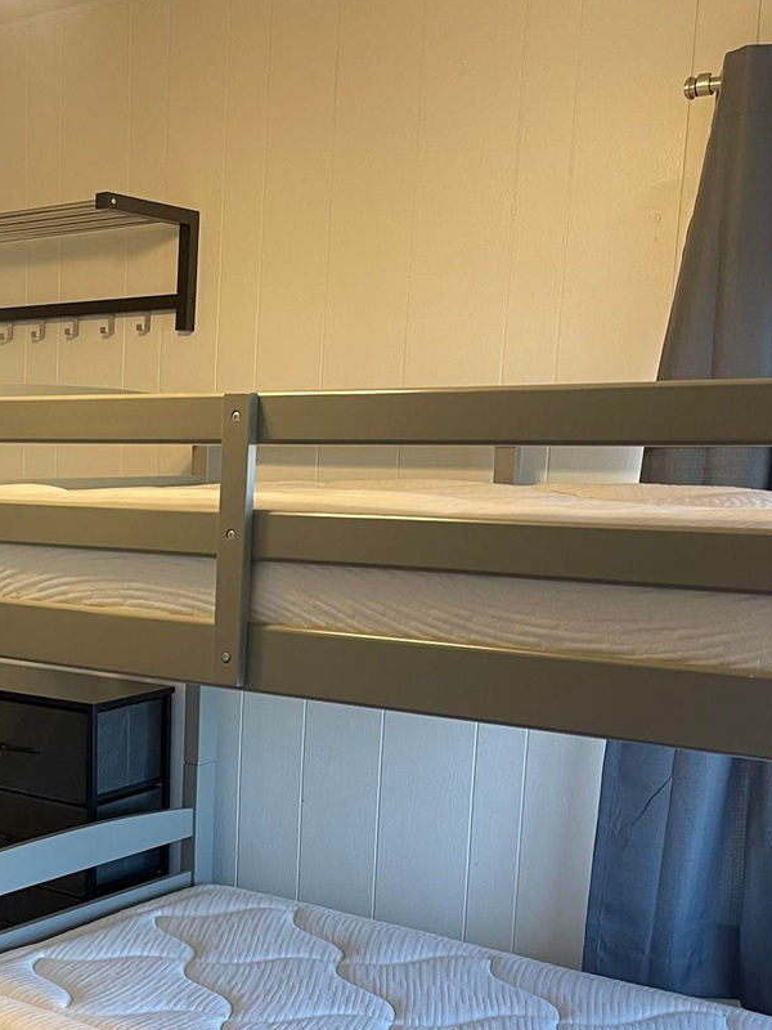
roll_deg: -0.3
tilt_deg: -10.8
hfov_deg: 28.7
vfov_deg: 38.8
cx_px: 36
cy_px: 745
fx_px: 1427
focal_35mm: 48
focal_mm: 5.1
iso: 125
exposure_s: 1/60
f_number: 1.6
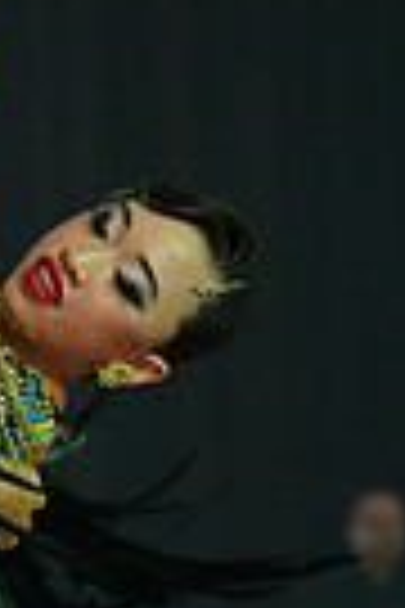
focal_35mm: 443
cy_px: 991
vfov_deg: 4.6
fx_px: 7475
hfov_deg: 3.1
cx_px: 169
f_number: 4
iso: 3200
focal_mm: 103
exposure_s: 1/400
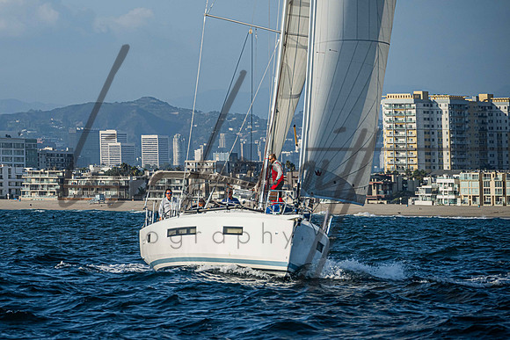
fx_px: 4632
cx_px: 168
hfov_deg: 6.3
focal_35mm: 327
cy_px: 187
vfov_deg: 4.2
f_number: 8
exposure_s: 1/2000
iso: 400
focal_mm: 240
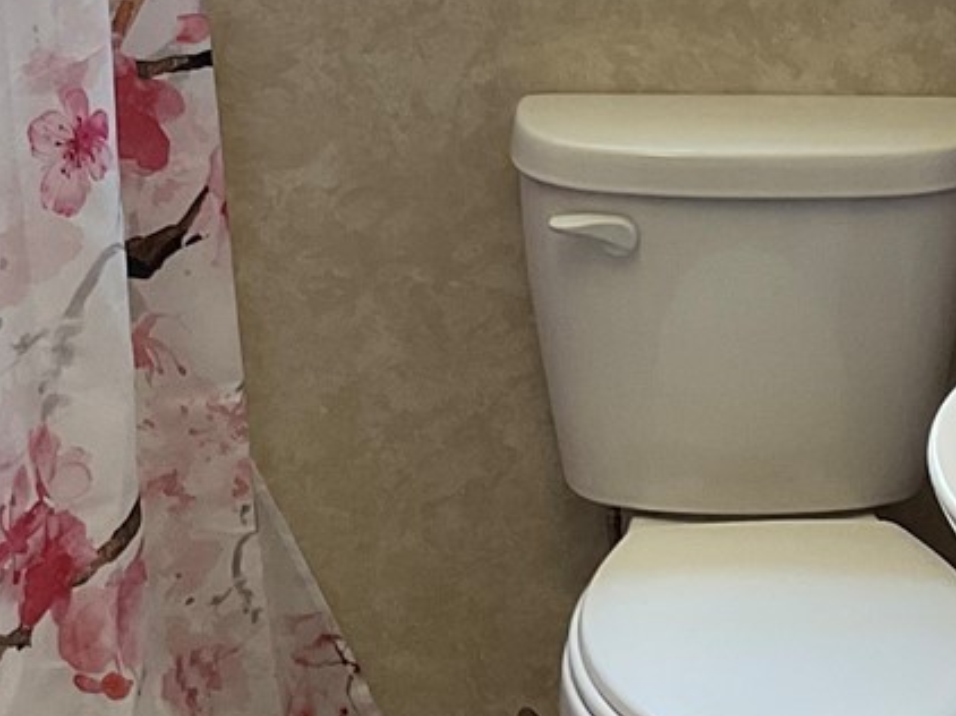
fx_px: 3036
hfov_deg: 17.8
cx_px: 666
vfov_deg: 13.1
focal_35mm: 110
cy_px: -156
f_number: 1.8
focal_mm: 3
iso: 50
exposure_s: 1/60
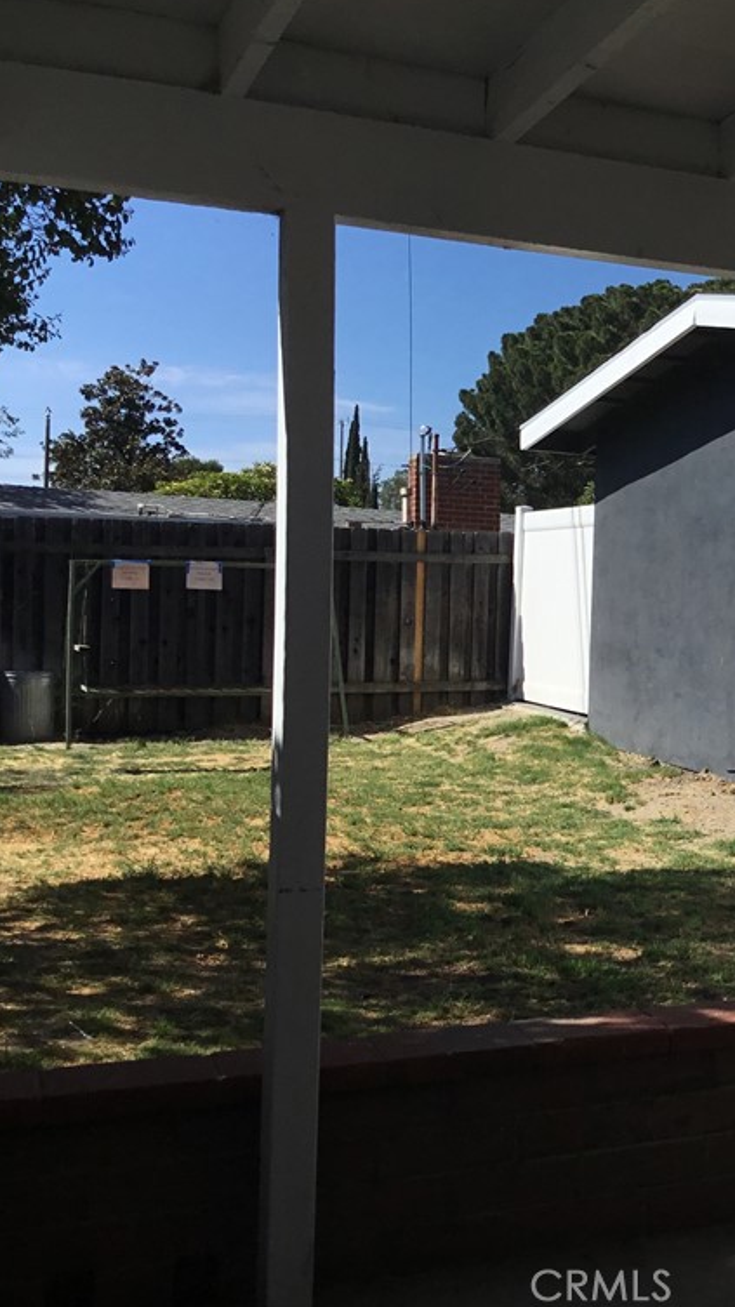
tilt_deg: -1.4
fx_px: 1594
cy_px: 643
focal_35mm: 46
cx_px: 792
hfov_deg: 24.4
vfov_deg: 44.6
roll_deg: -2.0
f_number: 2.4
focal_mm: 3.3
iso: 25
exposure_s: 1/2469
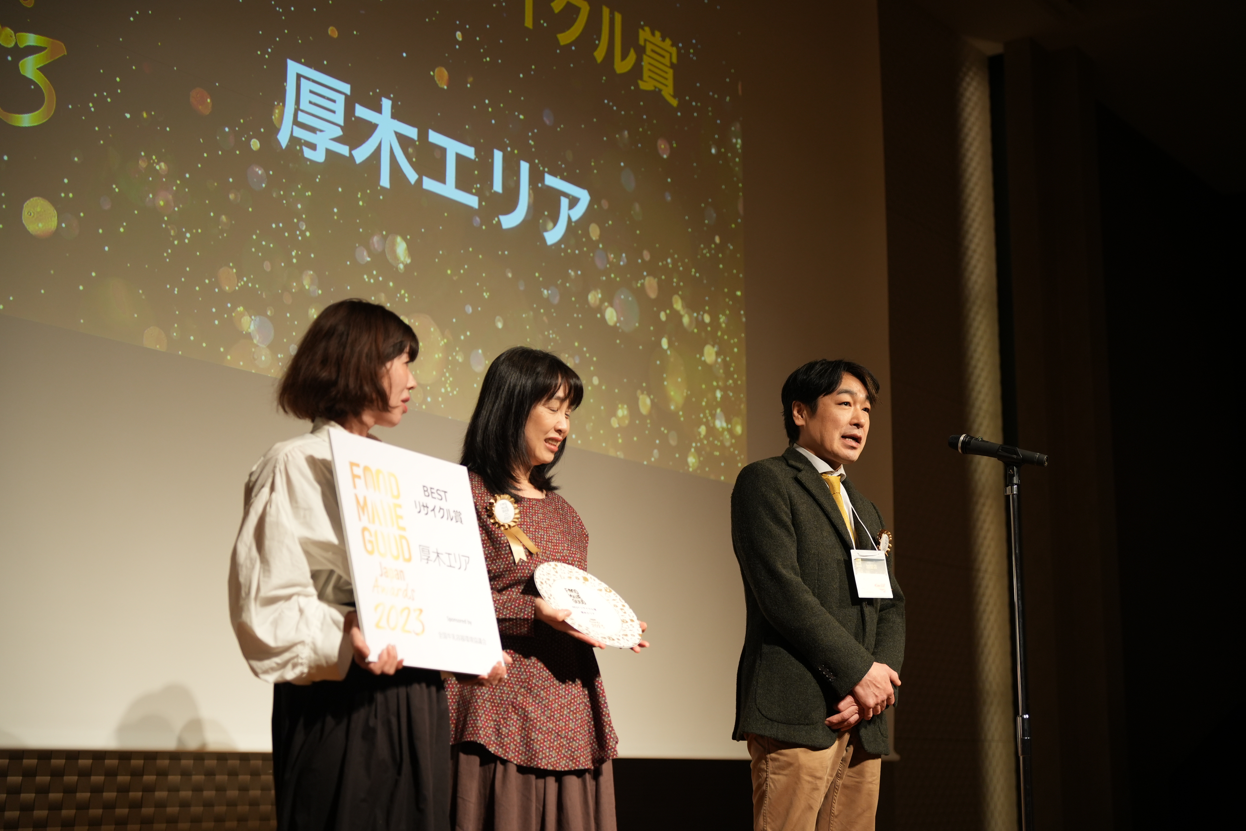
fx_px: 1775
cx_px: 623
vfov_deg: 26.3
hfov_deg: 38.7
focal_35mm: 51
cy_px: 416
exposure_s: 1/160
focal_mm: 51.3
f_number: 2.8
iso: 800
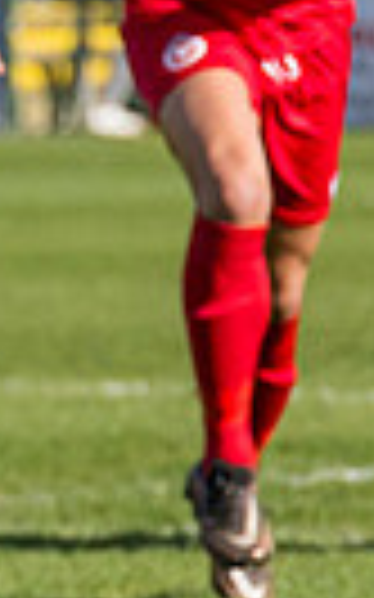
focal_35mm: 1194
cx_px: 1105
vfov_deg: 1.8
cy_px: -44
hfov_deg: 1.1
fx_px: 19493
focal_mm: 120
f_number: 4
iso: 100
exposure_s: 1/2500
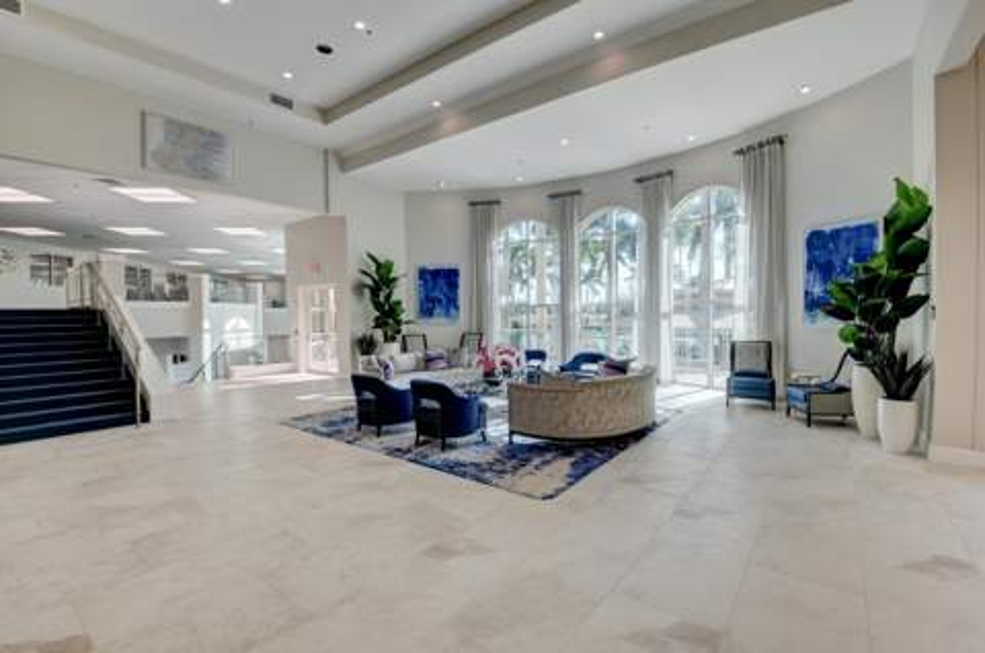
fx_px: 410
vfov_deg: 77.1
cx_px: 492
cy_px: 326
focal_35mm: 15
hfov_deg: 100.5
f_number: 8
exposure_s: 1/320
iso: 640
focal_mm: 10
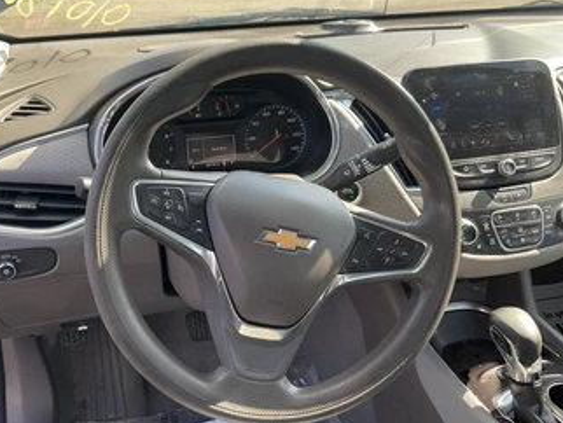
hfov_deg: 51.2
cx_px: 241
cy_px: 212
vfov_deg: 39.7
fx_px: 586
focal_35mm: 36
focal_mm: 3
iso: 16
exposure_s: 1/123
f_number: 1.8
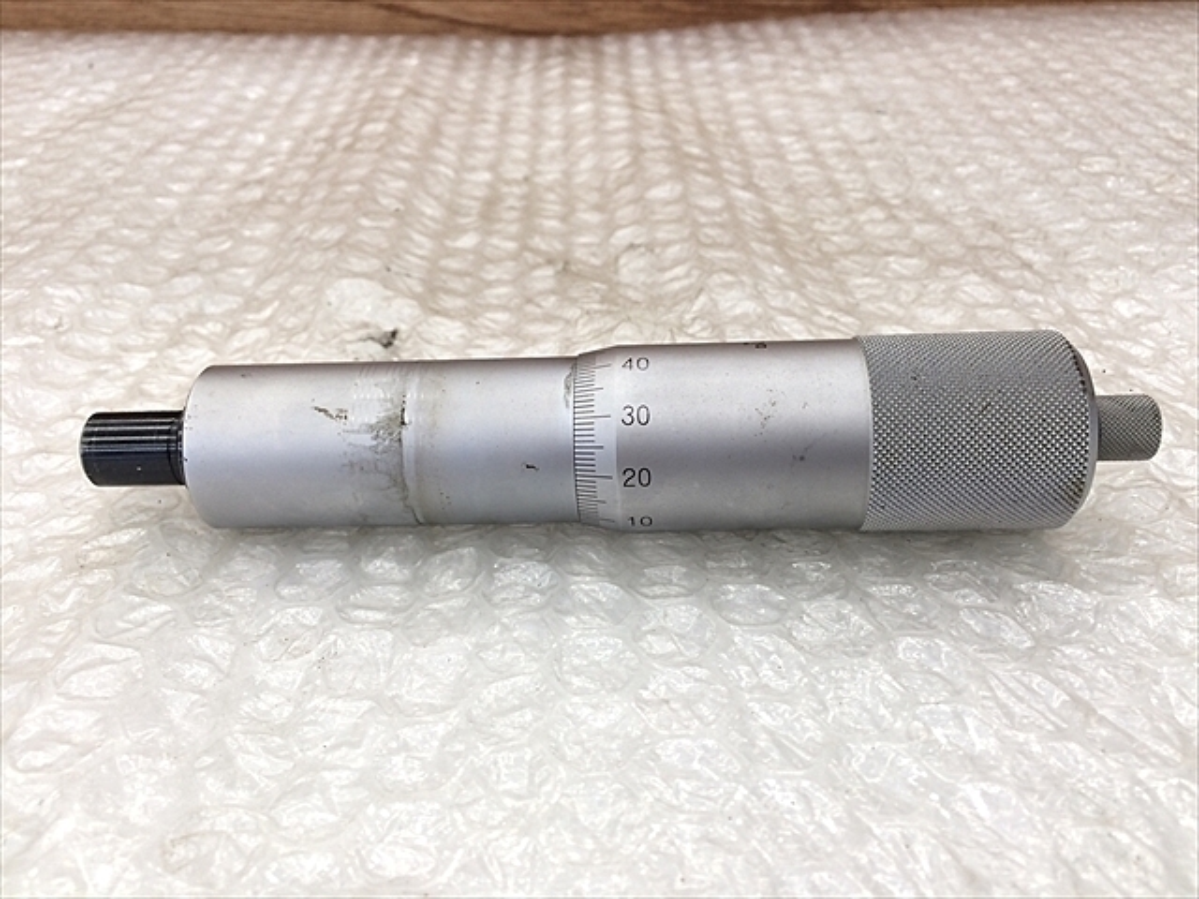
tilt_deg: -34.8
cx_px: 600
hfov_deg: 61.7
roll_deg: +1.8
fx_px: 1004
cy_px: 450
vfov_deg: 48.2
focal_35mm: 29
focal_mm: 4.15
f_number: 2.2
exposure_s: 1/30
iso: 40
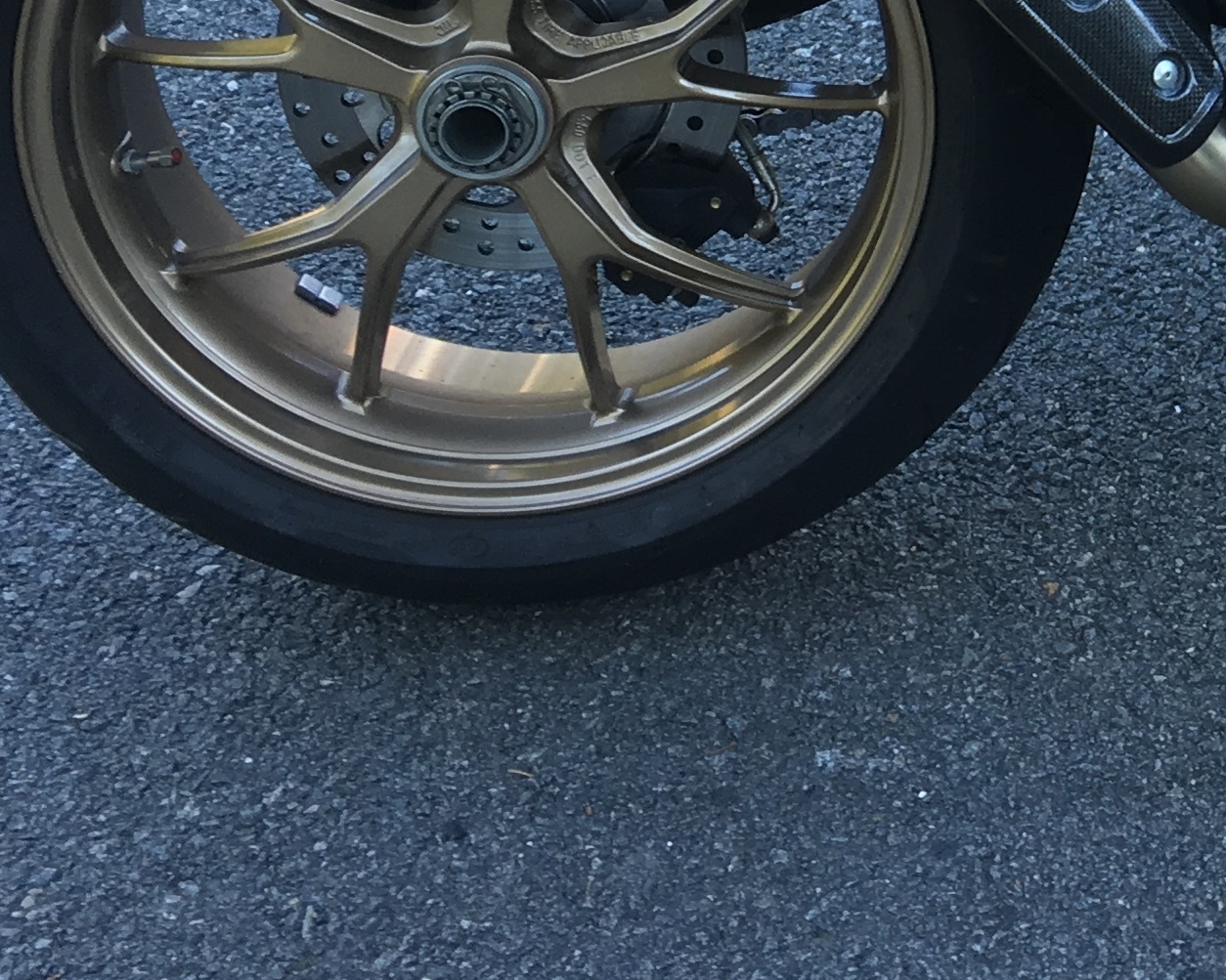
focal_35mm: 91
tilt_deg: -24.8
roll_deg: -0.8
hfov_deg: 19.2
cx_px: 1651
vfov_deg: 15.7
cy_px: -418
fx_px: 3302
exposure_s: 1/40
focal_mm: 4.15
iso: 25
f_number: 2.2
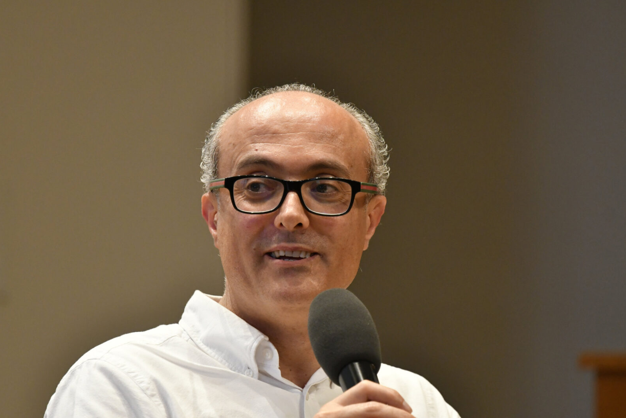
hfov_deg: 4.6
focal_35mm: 452
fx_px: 7859
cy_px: 209
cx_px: 313
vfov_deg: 3.0
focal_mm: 300
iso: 3200
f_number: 4
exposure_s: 1/400
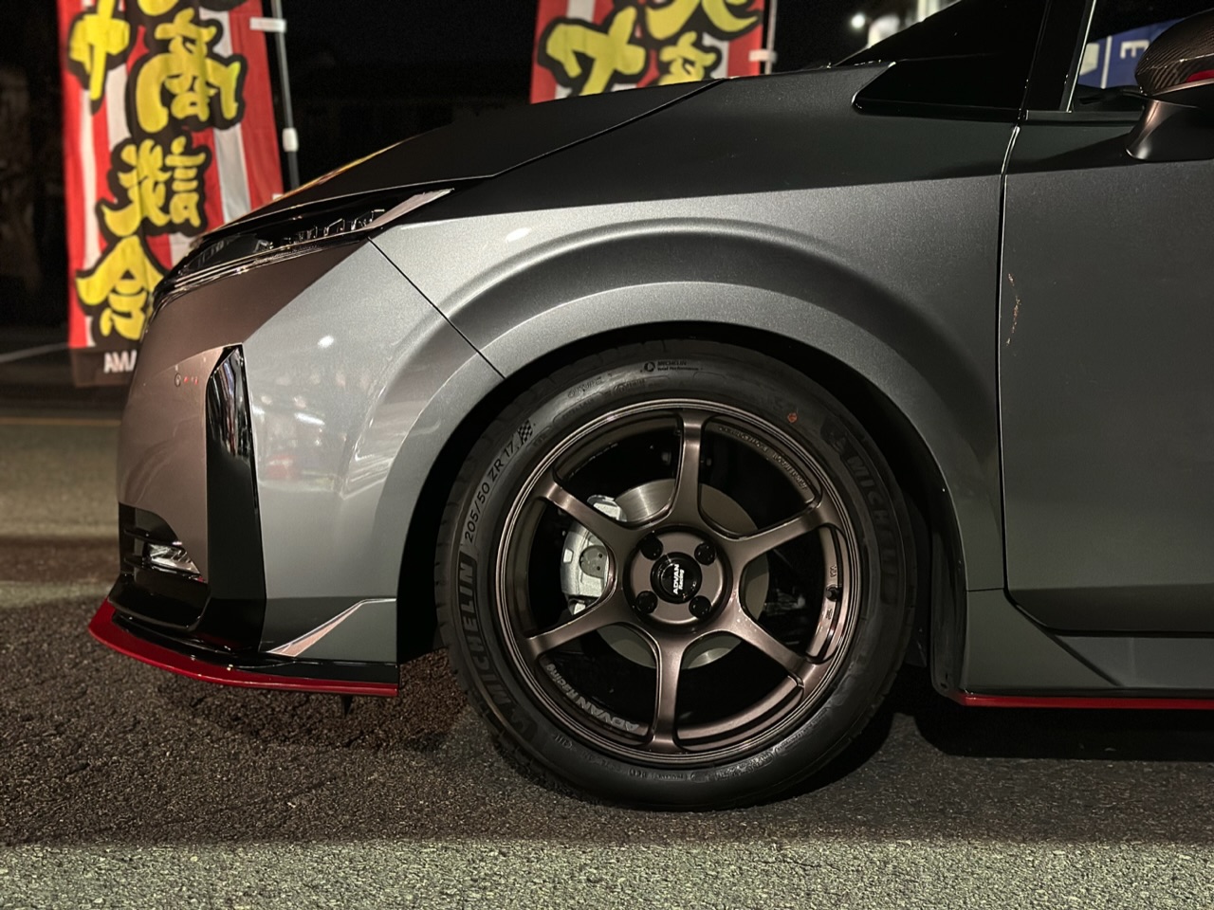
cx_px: 607
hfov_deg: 39.7
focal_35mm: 48
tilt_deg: -6.4
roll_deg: -1.4
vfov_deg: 30.3
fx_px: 1683
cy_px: 455
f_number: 1.78
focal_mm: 6.86
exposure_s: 1/25
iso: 800
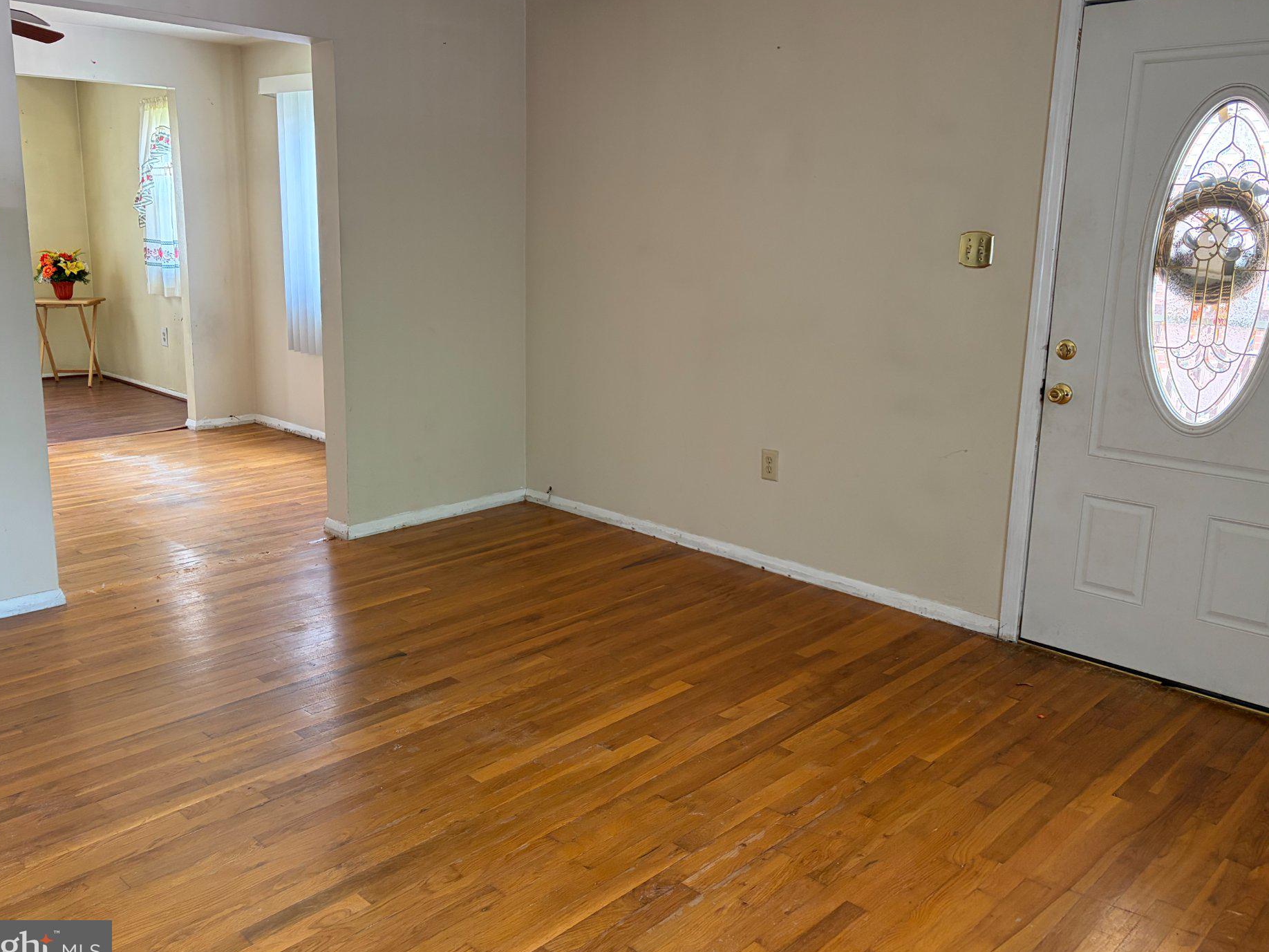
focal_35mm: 29
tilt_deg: -10.9
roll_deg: -1.7
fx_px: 1063
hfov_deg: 61.7
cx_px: 647
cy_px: 446
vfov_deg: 48.2
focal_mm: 5.96
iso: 250
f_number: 1.6
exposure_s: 1/60
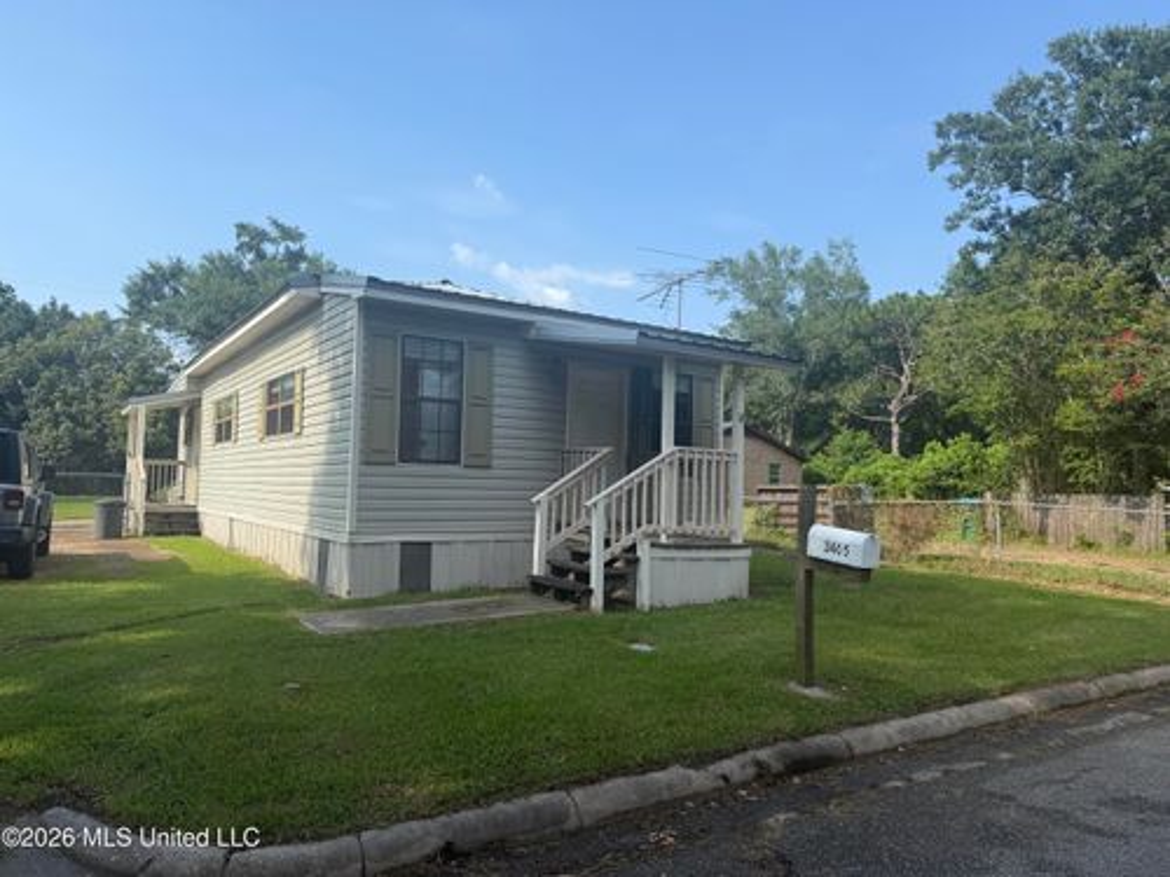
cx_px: 585
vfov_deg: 56.8
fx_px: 811
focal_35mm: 24
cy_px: 438
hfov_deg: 71.6
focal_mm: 6.76
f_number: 1.78
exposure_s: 1/2703
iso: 80
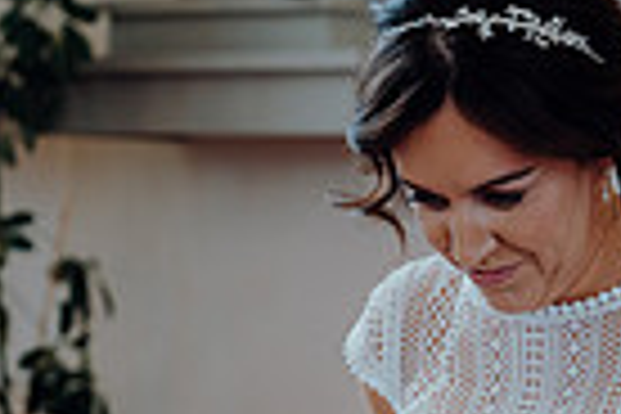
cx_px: 675
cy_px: 367
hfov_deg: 8.0
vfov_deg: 5.4
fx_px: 4416
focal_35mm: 256
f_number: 2.8
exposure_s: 1/200
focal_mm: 61
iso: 500
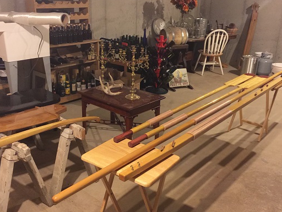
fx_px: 301
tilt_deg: -22.3
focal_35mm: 37
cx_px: 130
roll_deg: -0.7
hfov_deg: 50.1
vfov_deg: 38.6
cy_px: 118
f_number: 2.2
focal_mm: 4.15
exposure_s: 1/4
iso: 100
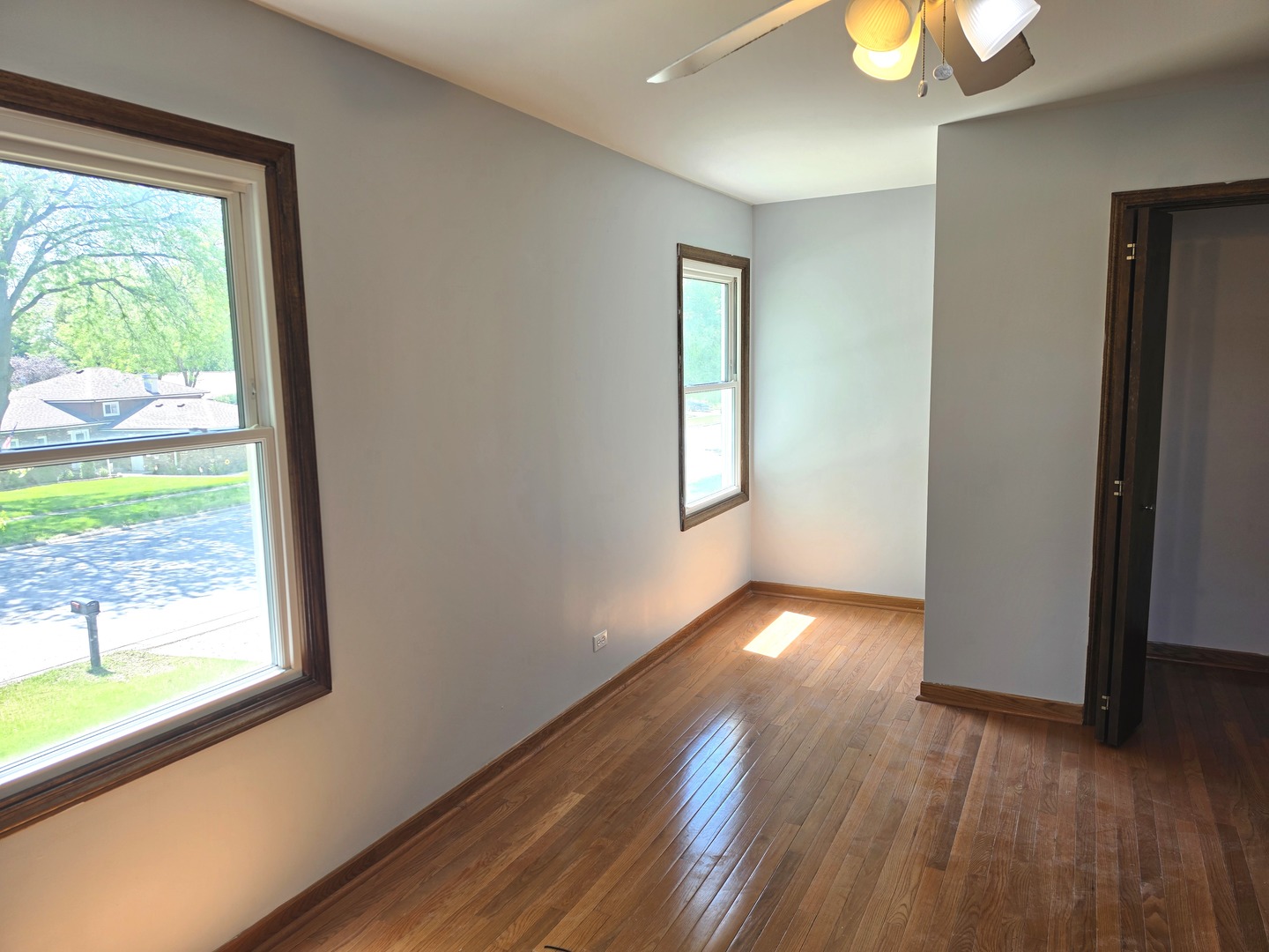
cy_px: 476
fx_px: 843
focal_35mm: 23
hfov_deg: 73.9
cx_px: 634
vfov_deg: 58.9
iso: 16
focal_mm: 6.5
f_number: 1.4
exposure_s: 1/120
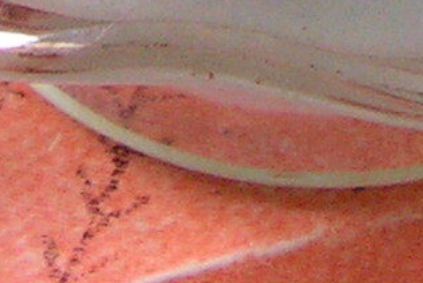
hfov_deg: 8.4
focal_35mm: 244
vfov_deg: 5.3
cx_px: 373
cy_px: -633
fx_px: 2870
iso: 160
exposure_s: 1/40
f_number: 3.2
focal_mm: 6
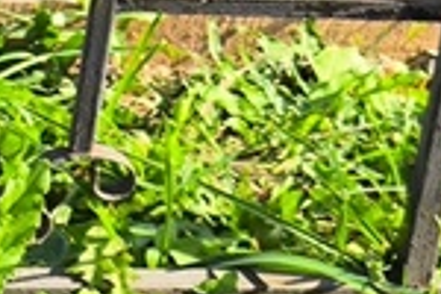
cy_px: 162
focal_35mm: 277
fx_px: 3393
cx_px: -598
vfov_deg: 5.0
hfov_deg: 7.0
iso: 50
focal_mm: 4.71
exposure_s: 1/705
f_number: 1.7
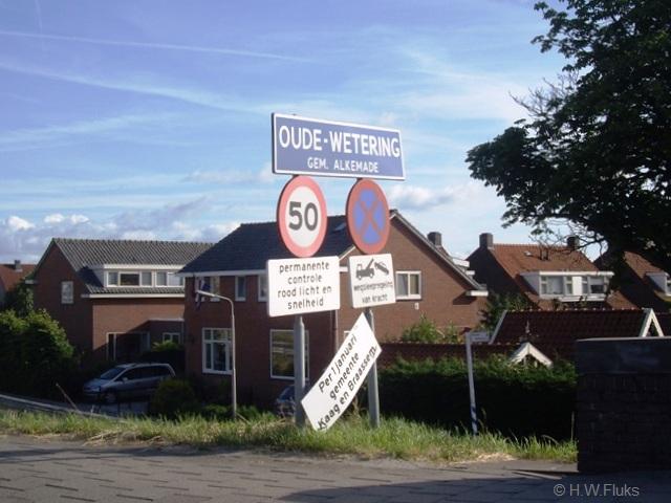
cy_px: 252
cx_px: 336
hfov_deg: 49.0
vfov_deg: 37.7
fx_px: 737
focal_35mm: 38
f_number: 8
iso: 64
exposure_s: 1/125
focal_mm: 7.9
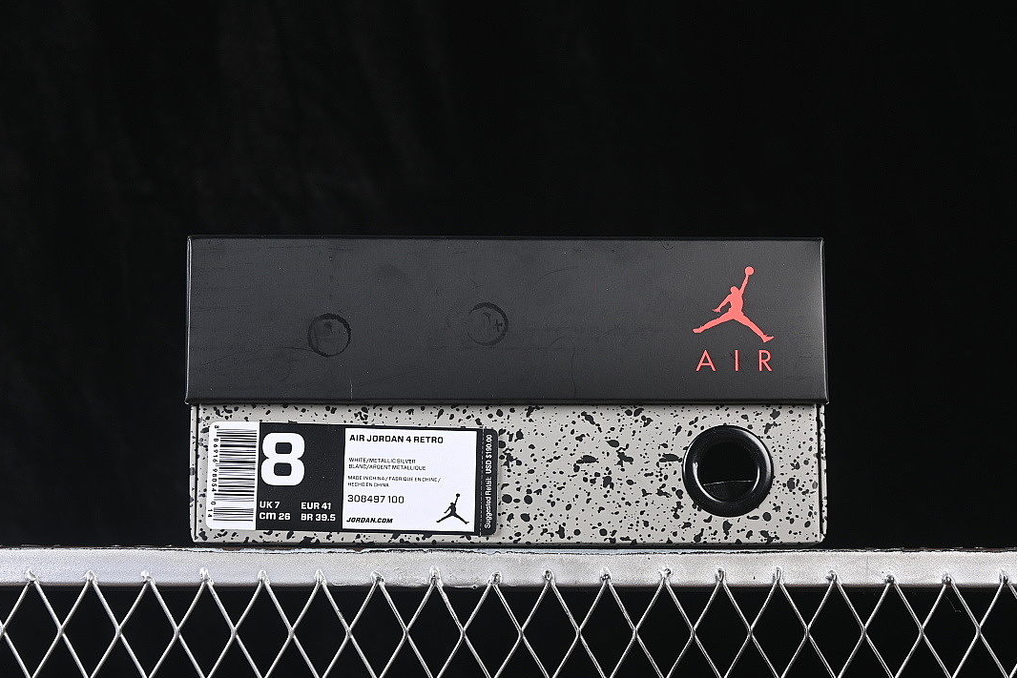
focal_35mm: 76
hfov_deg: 26.6
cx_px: 510
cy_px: 337
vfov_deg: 18.0
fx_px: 2147
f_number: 6.3
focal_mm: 50
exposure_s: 1/80
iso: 160
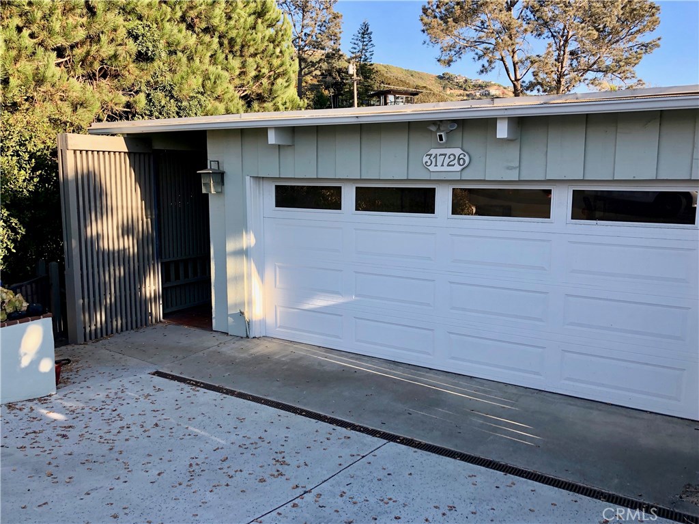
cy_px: 262
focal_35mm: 28
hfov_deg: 63.5
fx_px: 565
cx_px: 350
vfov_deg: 49.7
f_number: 1.8
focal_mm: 4
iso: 20
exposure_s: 1/381
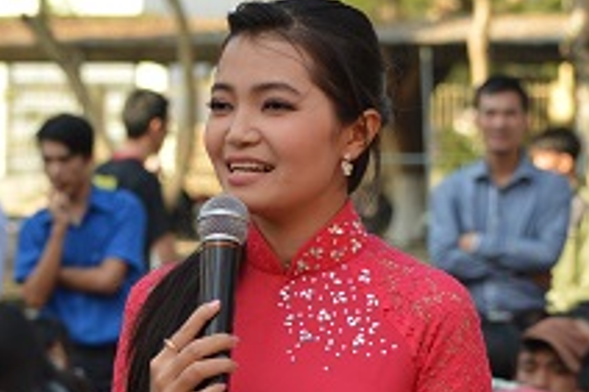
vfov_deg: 5.5
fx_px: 4054
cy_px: 336
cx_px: 320
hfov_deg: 8.3
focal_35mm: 248
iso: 400
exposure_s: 1/500
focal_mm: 70
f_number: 4.5
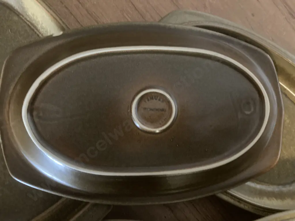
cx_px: 148
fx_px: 239
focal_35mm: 28
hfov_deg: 63.4
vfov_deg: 49.7
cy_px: 110
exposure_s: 1/17
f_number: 1.8
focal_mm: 3.99
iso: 640
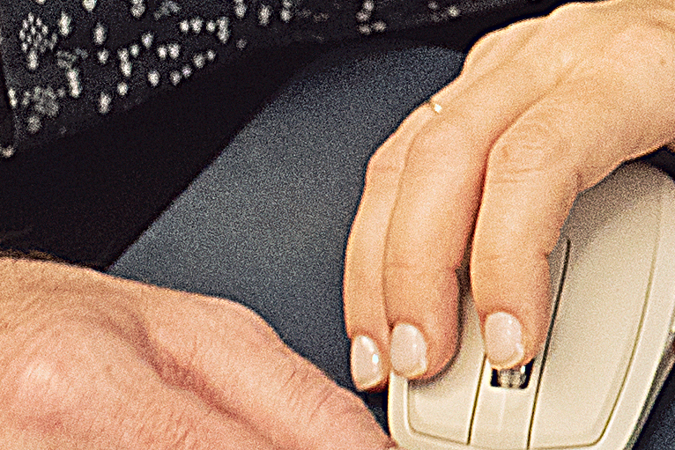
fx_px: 5157
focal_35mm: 275
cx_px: 1486
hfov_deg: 7.1
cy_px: -910
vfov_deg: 4.8
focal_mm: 35
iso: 1000
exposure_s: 1/60
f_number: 2.8
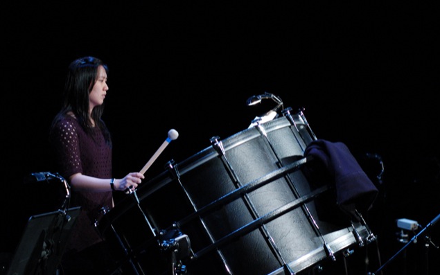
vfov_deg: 16.9
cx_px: 220
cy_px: 130
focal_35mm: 77
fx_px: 923
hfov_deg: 26.8
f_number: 3.5
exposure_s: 1/50
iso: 1600
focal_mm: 50
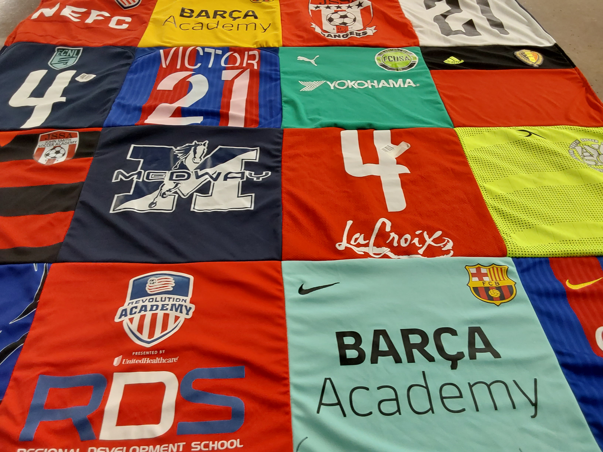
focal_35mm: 28
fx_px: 488
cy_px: 226
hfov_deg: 63.4
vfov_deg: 49.7
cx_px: 302
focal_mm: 2.91
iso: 100
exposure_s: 1/60
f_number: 1.9
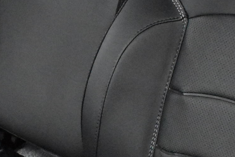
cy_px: 183
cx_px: 130
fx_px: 706
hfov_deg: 18.9
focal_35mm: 108
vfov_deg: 12.4
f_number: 3.5
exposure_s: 1/125
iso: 8000
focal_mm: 18
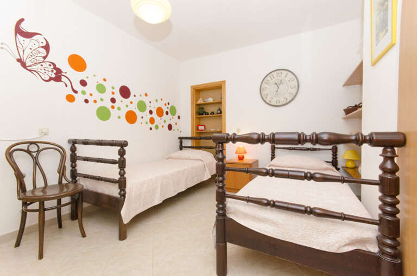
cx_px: 208
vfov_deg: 77.1
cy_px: 138
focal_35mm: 15
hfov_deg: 100.5
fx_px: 173
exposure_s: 1/200
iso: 800
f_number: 8
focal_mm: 10
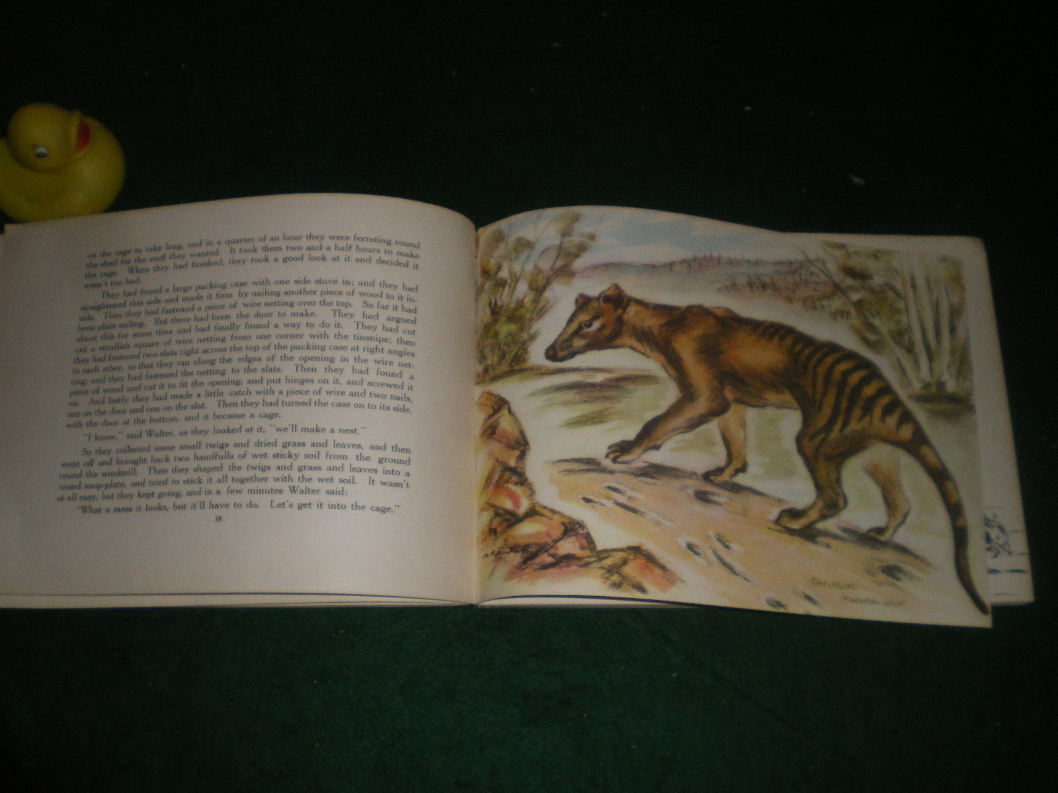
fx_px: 1161
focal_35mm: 38
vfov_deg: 37.7
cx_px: 529
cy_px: 396
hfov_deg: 49.0
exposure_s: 1/50
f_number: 3.1
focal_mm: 6.3
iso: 250
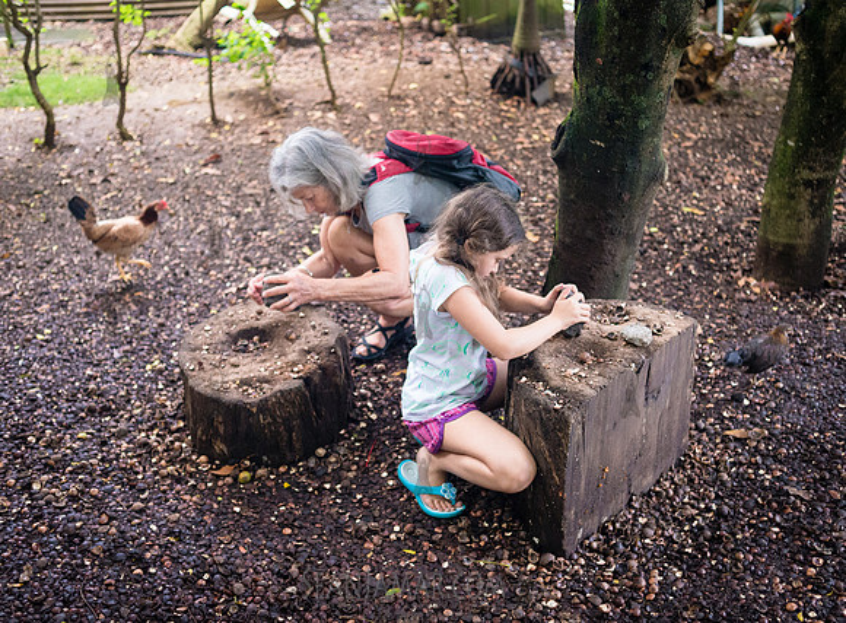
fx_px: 996
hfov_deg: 46.0
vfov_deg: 34.7
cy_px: 306
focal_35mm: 41
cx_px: 445
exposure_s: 1/500
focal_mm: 35
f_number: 3.2
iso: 4000
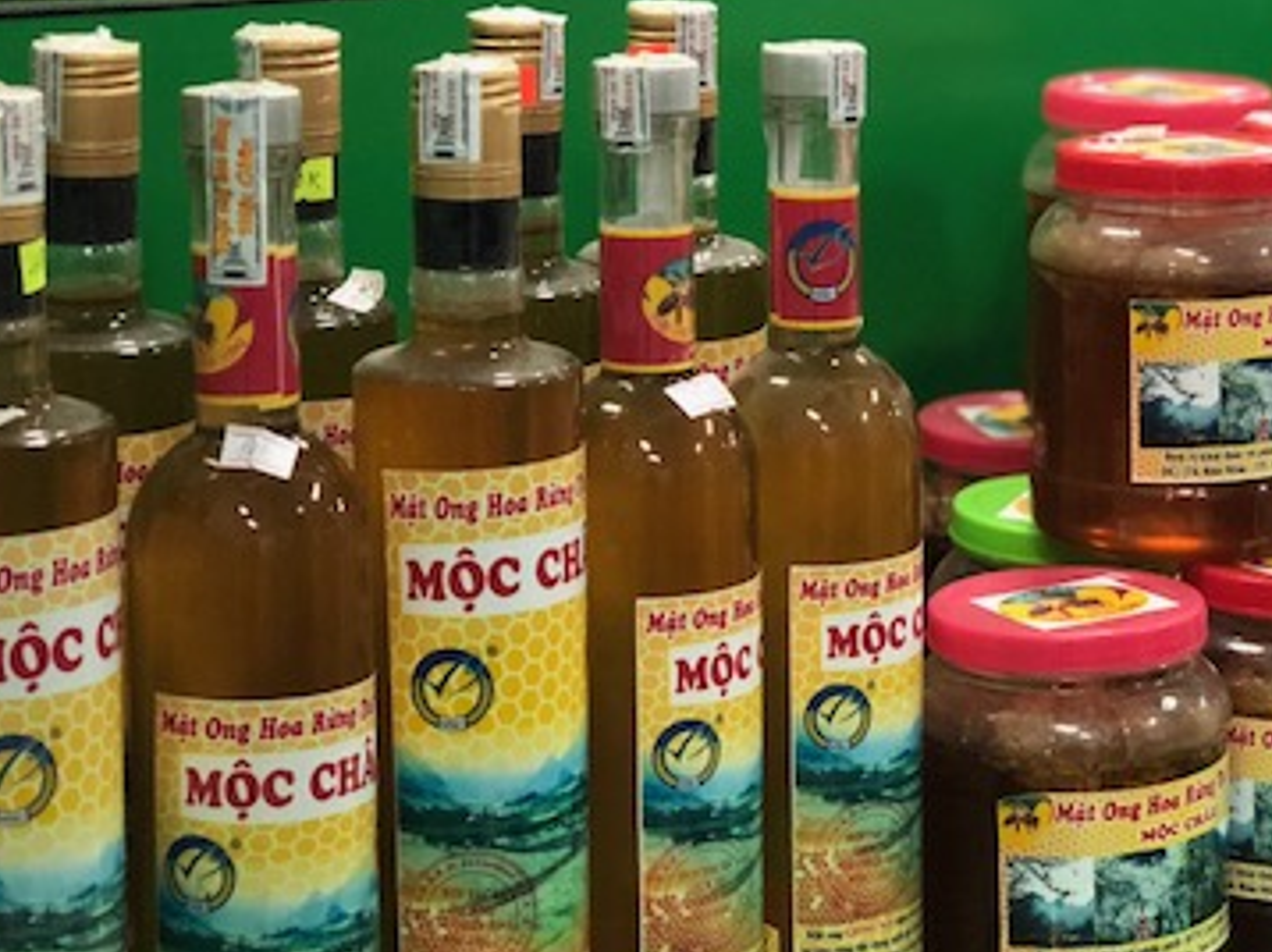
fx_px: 3415
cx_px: 913
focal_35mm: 93
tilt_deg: -9.2
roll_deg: +0.0
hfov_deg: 21.0
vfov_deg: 15.8
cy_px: 245
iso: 500
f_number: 2.4
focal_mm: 6
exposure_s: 1/50
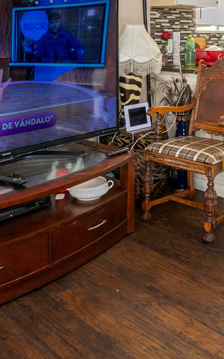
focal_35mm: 42
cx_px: 206
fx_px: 410
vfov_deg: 42.5
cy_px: 23
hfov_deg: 29.2
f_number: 8
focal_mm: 12
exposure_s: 1/10
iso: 1000
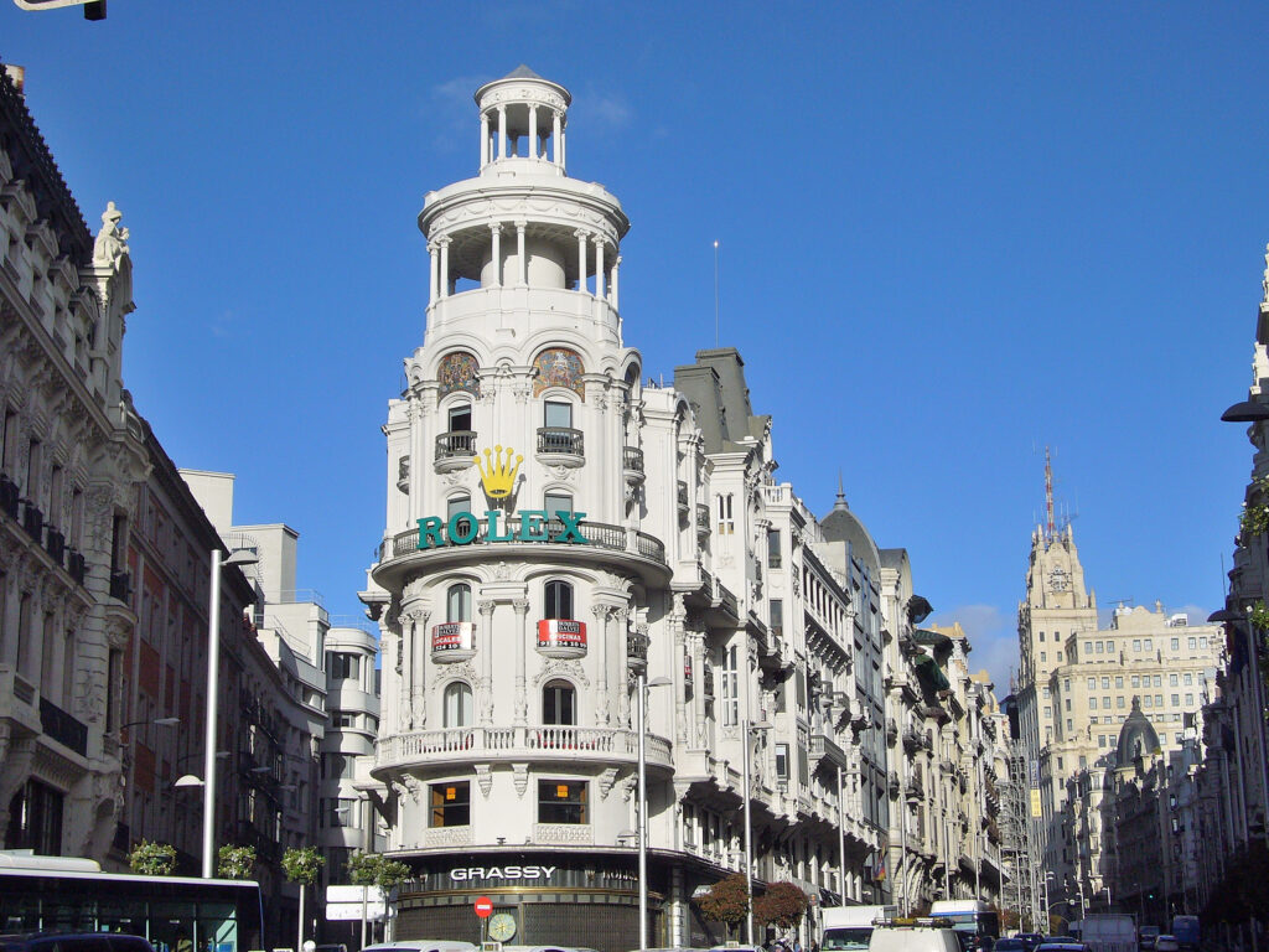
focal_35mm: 58
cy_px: 476
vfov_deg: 25.2
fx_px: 2126
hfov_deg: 33.2
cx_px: 634
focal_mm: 9.6
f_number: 8
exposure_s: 1/320
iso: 80
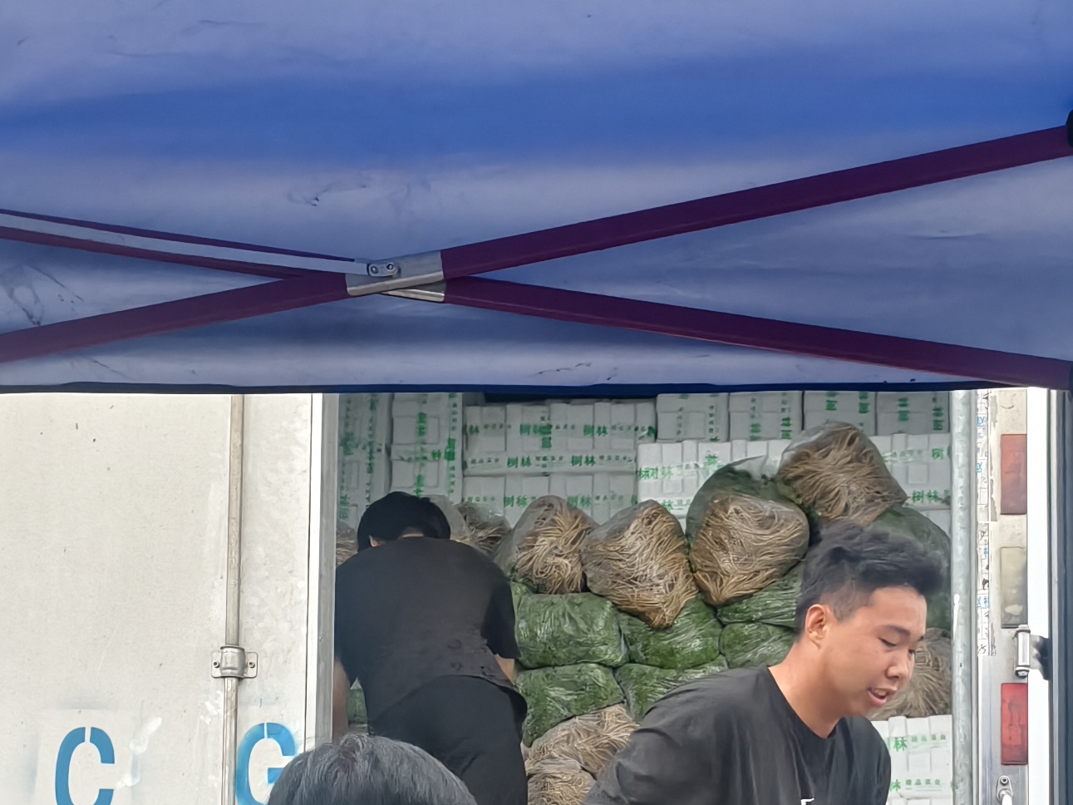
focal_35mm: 73
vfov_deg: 19.4
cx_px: 678
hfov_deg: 26.6
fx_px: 2263
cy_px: 864
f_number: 1.57
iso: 547
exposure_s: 1/651
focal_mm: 5.6
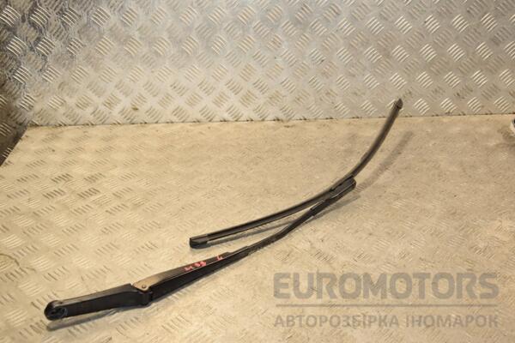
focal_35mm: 45
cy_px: 172
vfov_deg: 29.9
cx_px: 258
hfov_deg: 43.6
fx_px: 644
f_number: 6.3
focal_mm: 30
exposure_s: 1/200
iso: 800
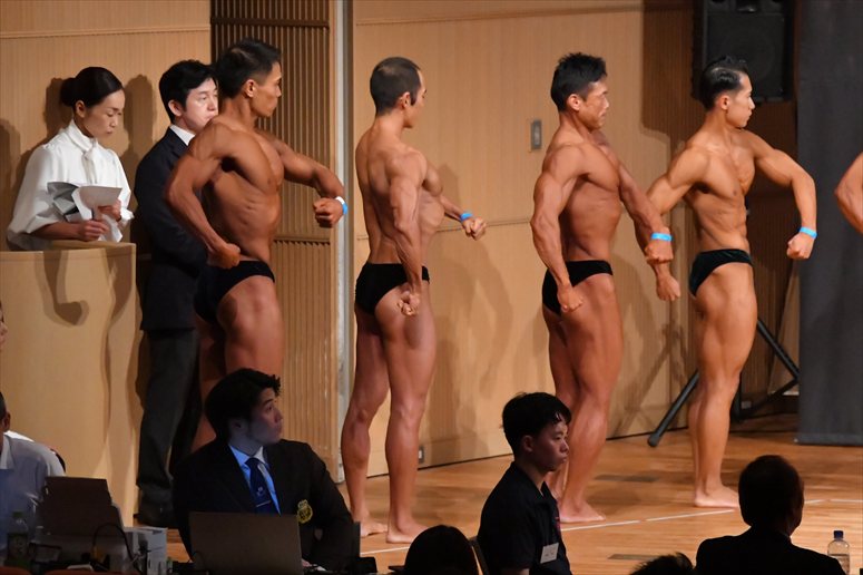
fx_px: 6110
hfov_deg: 8.1
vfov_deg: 5.4
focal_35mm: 255
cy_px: 288
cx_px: 432
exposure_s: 1/400
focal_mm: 170
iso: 11400
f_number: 5.6
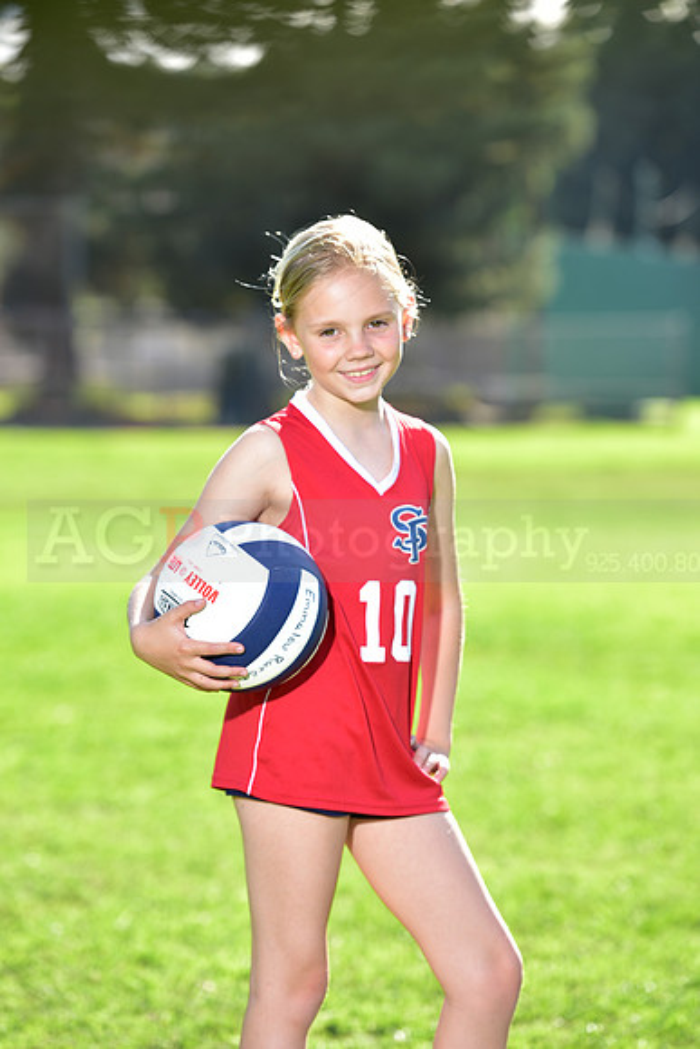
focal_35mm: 140
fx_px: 4081
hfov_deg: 9.8
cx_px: 350
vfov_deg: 14.7
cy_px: 524
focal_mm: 140
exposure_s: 1/200
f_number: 5.6
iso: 80
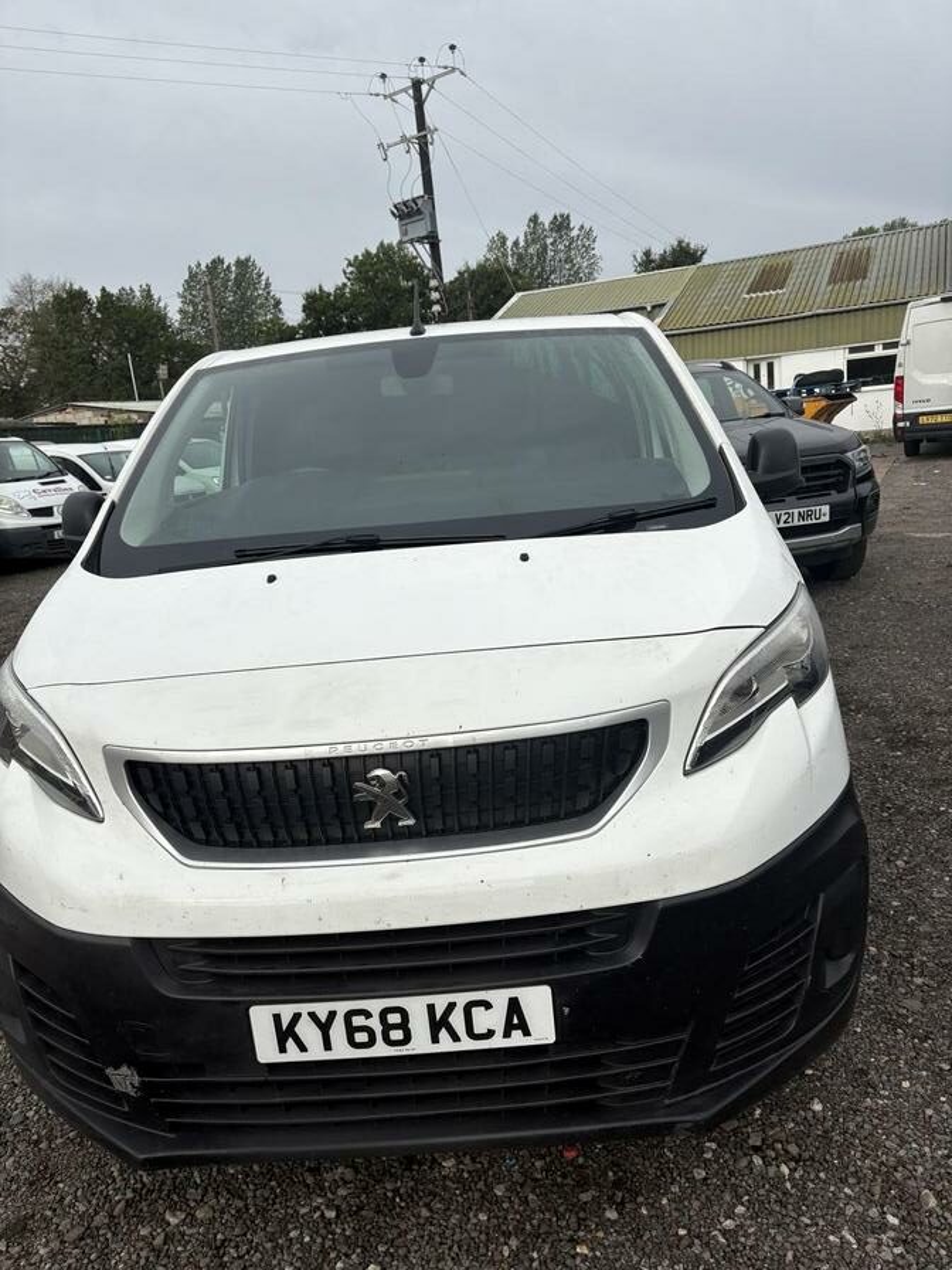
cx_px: 476
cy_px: 635
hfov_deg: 53.1
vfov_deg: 67.3
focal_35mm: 26
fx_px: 953
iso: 50
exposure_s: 1/2364
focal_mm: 5.96
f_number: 1.6
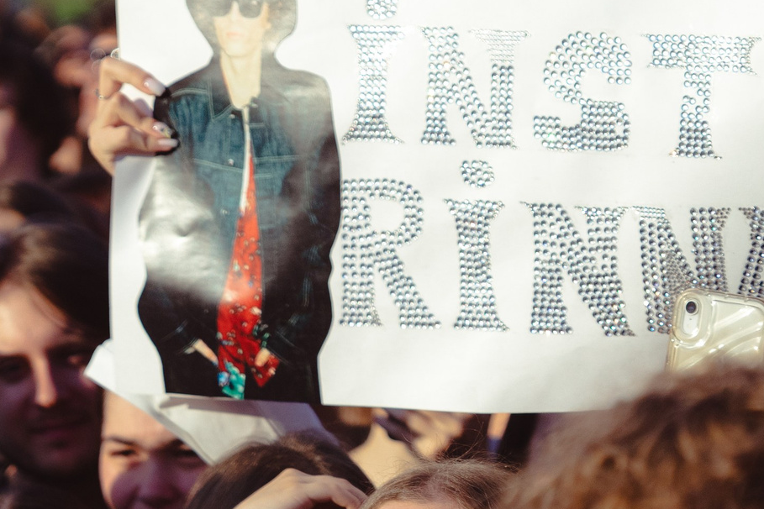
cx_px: 632
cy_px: -73
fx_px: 3883
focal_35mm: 183
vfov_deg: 7.5
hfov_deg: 11.2
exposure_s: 1/5000
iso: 400
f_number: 2.8
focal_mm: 65
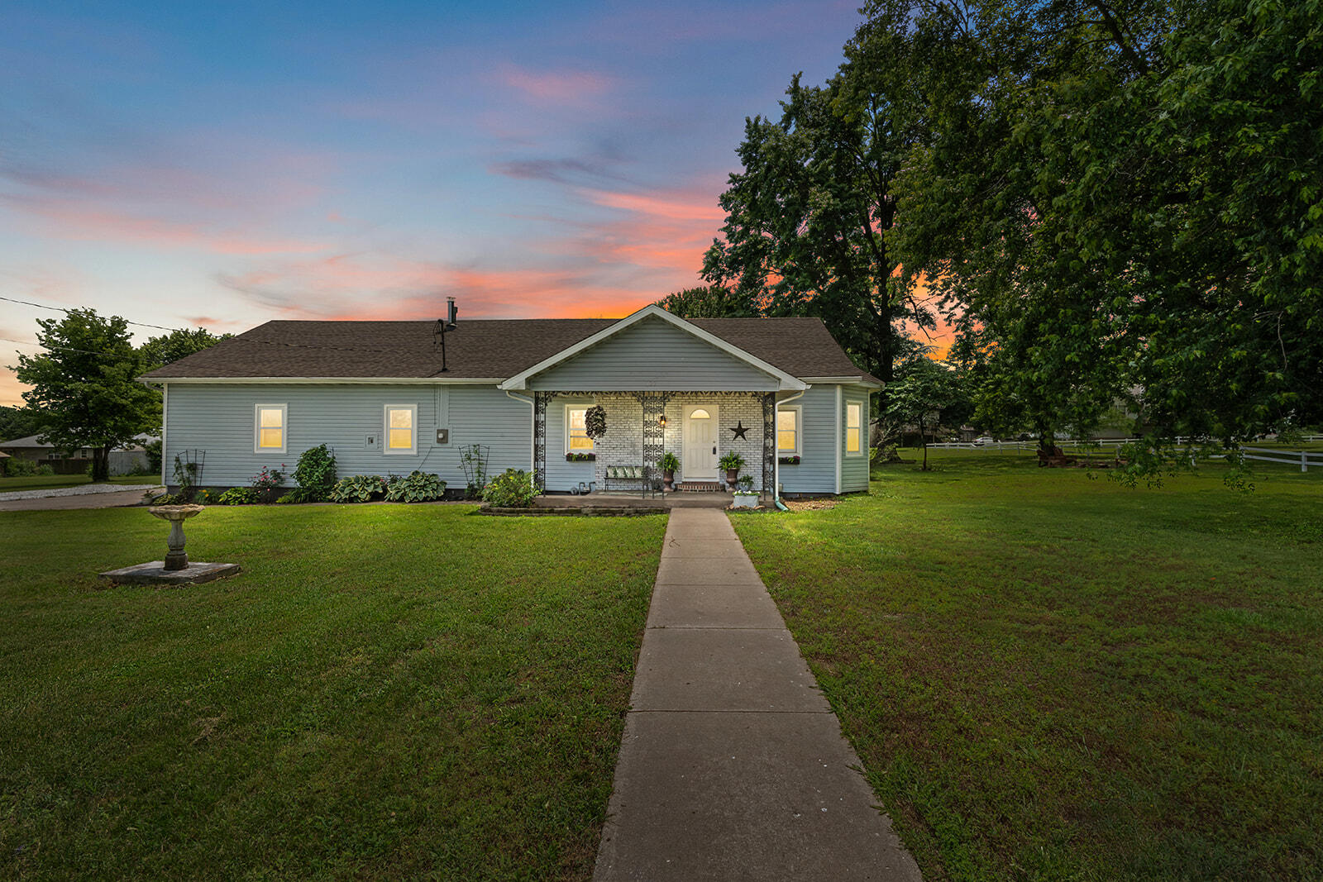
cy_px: 441
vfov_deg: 73.8
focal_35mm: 16
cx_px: 662
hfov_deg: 96.7
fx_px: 588
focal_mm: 16
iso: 500
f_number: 22
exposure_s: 1/160
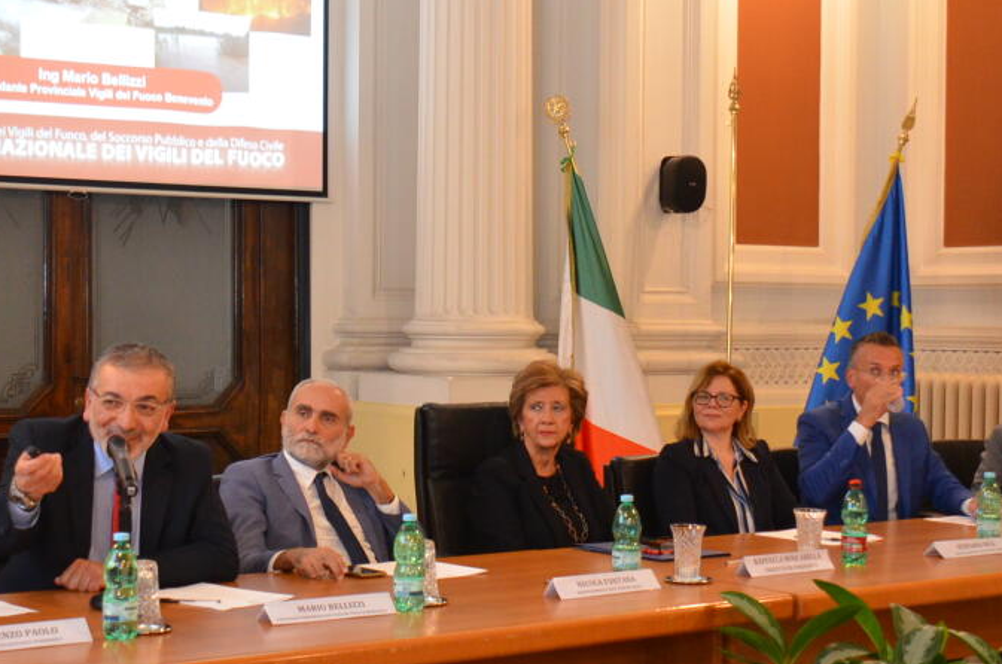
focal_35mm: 67
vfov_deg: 20.3
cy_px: 349
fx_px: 1858
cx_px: 447
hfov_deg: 30.2
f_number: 4
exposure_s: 1/60
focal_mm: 25
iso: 1600
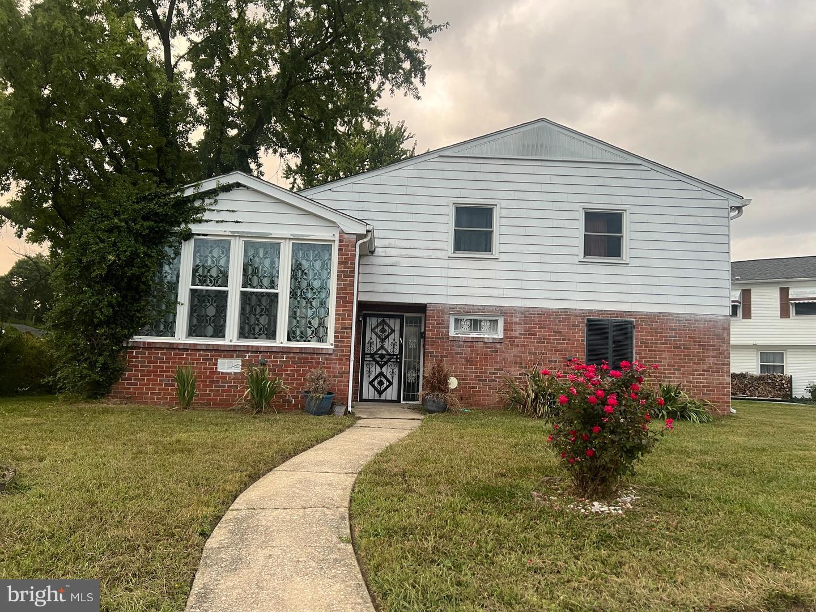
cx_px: 408
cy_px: 306
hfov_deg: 67.3
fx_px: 613
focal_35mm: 26
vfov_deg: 53.1
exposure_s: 1/84
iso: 125
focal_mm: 5.7
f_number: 1.5
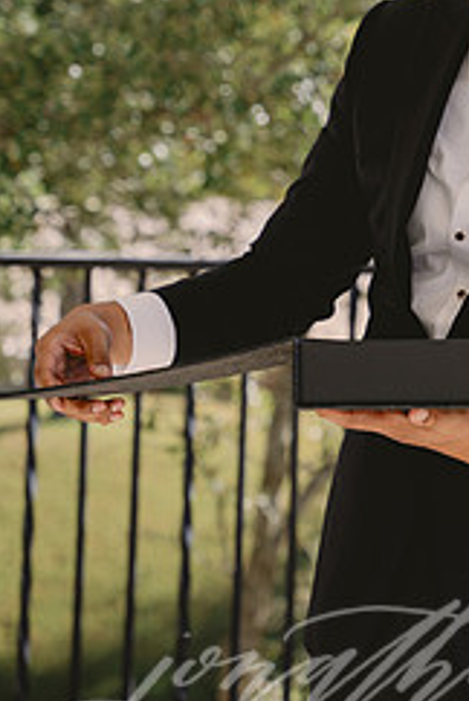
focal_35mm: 130
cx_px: 431
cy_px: 133
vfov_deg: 15.6
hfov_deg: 10.5
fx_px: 2533
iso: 100
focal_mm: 70
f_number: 3.5
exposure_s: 1/250
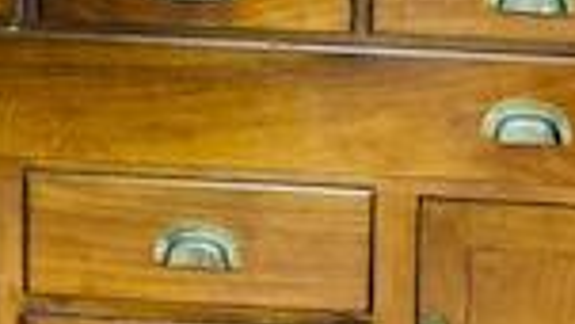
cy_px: -213
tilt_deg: -9.3
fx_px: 1967
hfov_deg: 16.6
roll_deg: -1.6
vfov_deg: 9.1
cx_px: 293
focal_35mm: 129
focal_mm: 3.99
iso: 640
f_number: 1.8
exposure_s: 1/30
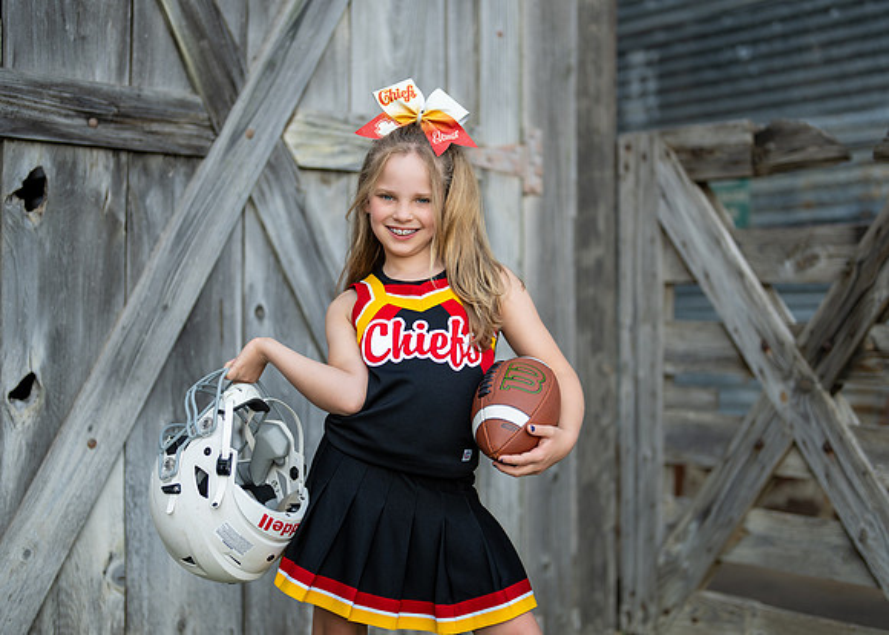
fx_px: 1474
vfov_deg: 24.3
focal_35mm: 58
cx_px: 451
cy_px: 322
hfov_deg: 33.6
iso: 125
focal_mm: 50
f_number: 1.2
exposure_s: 1/2000
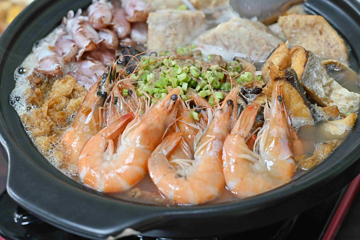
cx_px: 180
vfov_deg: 18.2
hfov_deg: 27.0
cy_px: 120
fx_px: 750
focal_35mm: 75
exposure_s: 1/200
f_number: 3.5
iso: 1000
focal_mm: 50
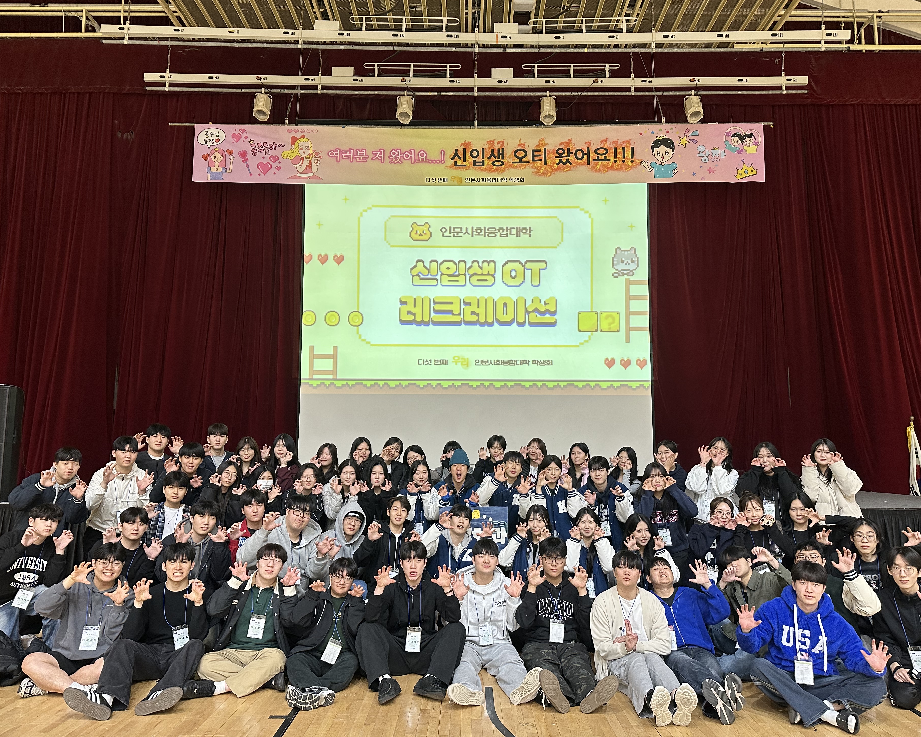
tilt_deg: +6.8
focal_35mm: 26
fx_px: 709
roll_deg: -0.1
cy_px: 372
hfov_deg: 66.0
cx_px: 467
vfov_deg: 54.9
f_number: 1.78
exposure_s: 1/60
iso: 250
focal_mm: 6.86
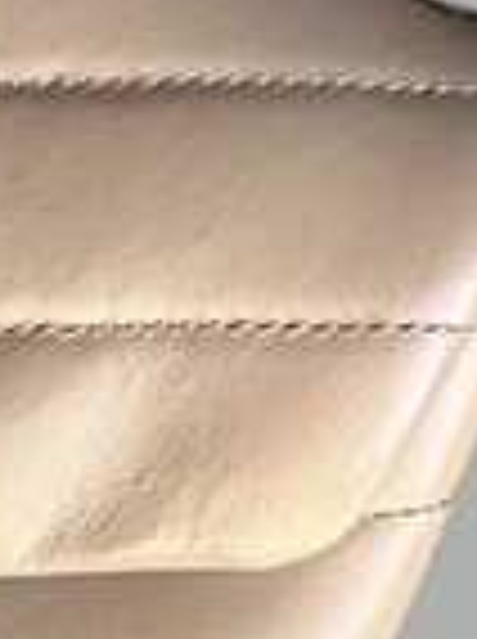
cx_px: -844
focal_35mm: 489
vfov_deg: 4.1
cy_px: 472
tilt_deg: -35.3
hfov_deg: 3.0
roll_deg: -25.0
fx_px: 9012
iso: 50
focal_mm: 9
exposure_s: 1/121
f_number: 2.8
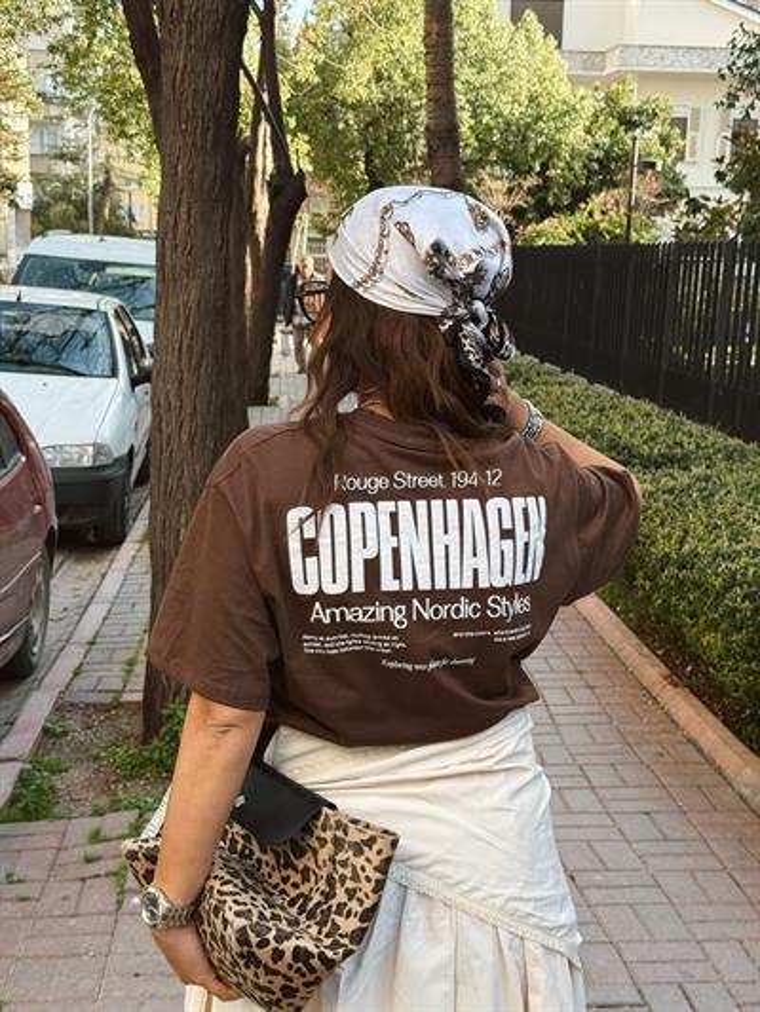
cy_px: 506
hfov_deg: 30.3
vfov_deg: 39.6
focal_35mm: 48
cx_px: 380
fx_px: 1405
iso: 64
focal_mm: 6.76
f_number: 1.78
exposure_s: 1/407
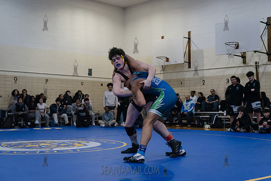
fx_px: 356
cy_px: 91
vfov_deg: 28.5
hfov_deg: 41.7
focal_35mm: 47
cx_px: 135
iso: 6400
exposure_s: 1/400
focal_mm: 42
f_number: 3.2
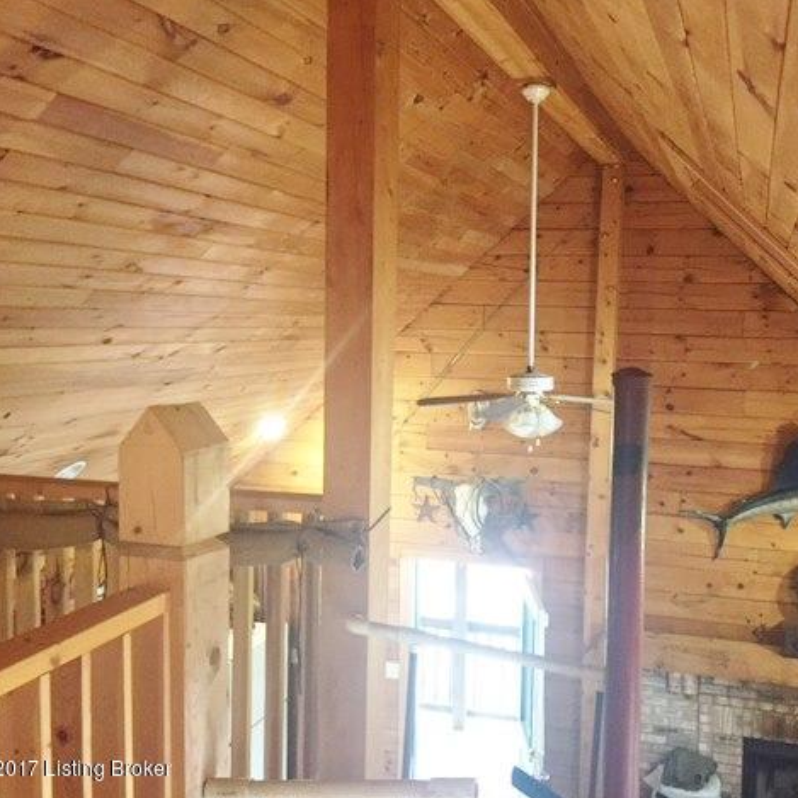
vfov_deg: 47.2
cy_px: 395
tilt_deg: -4.4
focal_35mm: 35
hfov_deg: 46.7
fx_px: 913
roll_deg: -2.4
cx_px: 512
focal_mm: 4.15
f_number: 2.2
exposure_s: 1/30
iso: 250
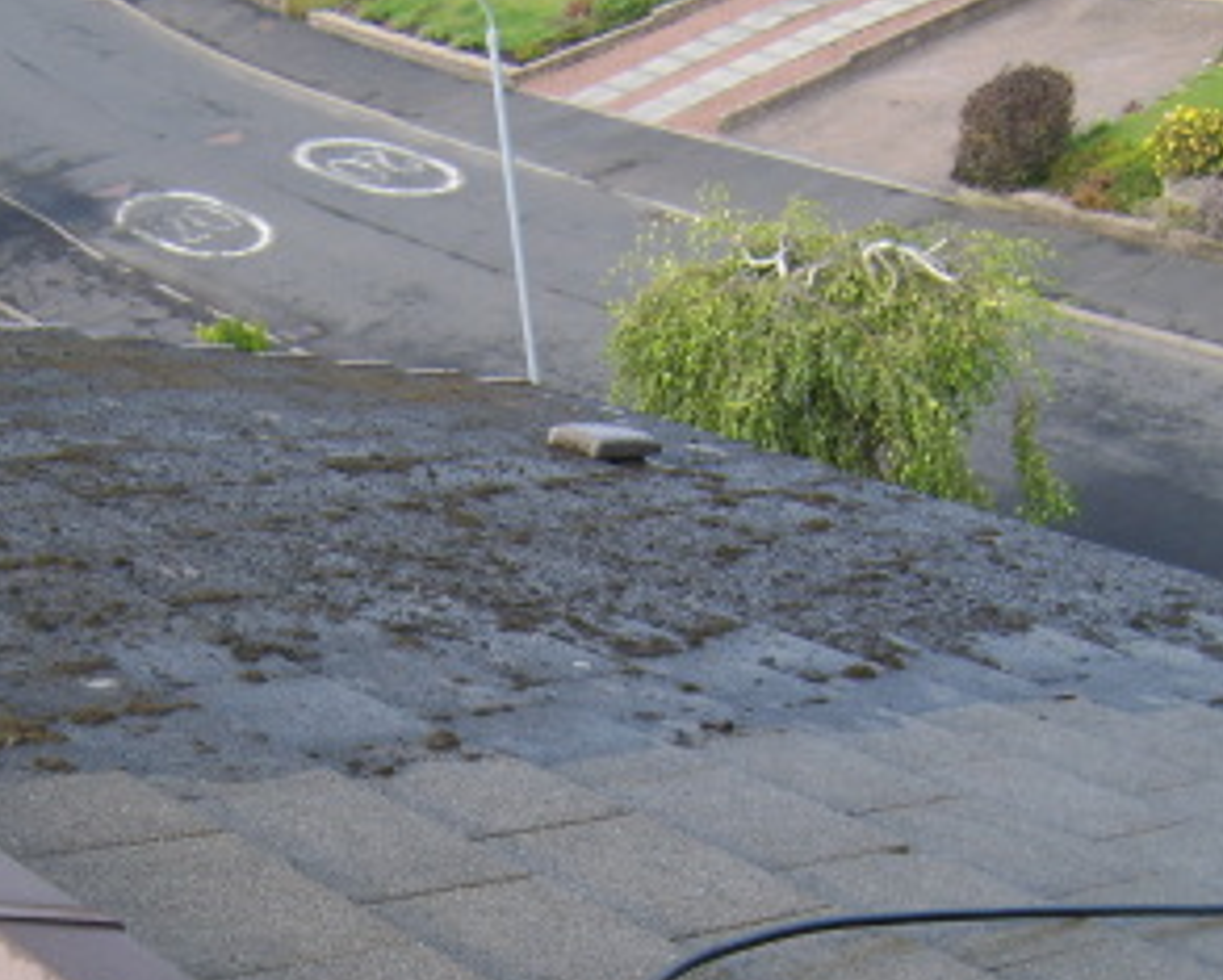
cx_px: 394
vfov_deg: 28.2
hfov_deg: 35.0
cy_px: 737
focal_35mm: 53
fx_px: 1920
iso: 71
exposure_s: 1/162
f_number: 4
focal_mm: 8.13
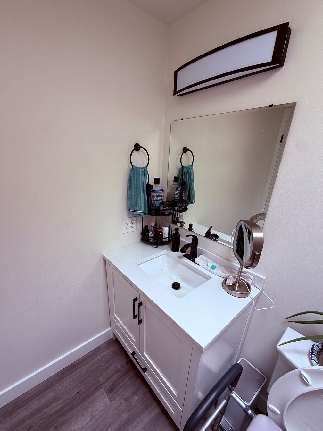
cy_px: 228
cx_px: 152
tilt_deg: -21.2
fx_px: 187
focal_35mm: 15
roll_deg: -0.2
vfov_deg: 98.1
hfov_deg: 81.7
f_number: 2.2
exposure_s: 1/99
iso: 64
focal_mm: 2.22
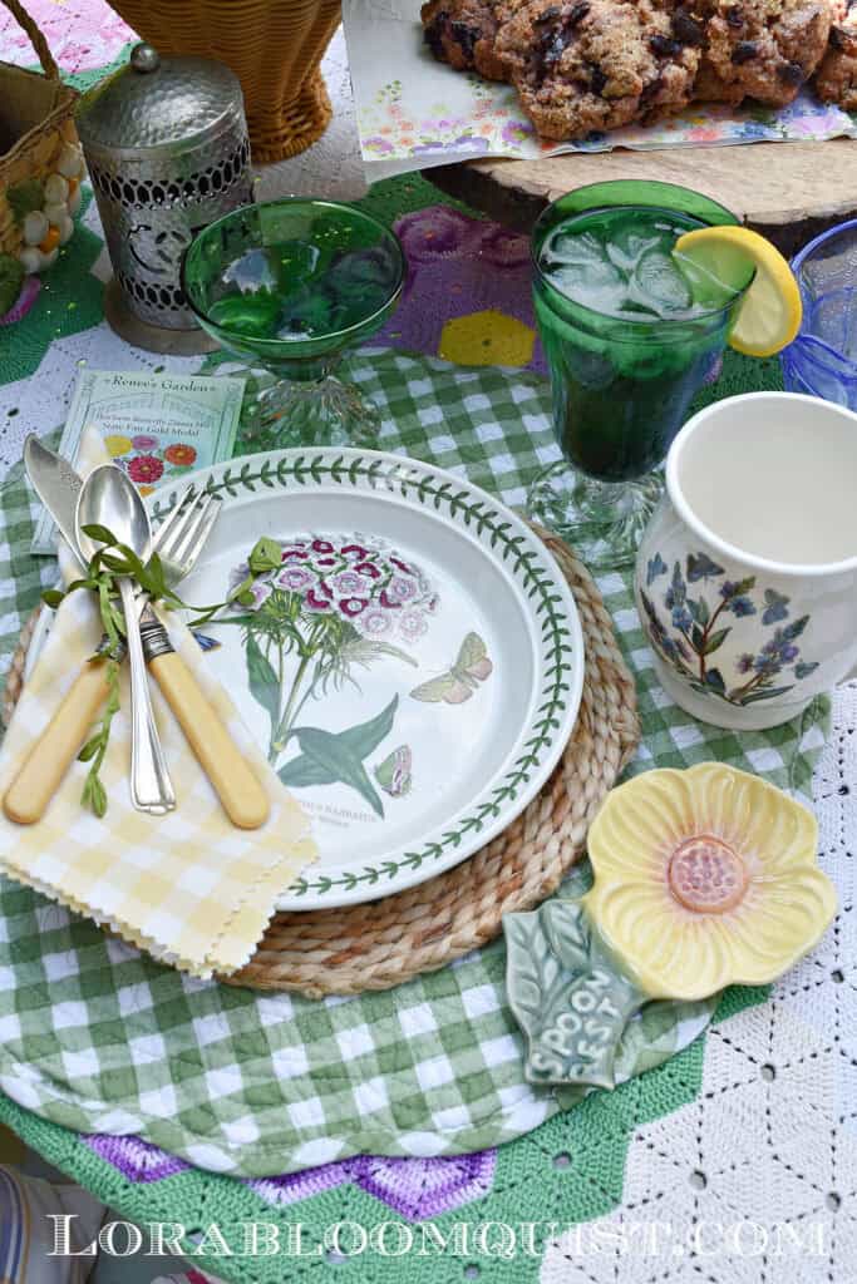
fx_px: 1339
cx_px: 428
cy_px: 642
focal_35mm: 38
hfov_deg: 35.5
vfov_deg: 51.3
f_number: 8
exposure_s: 1/250
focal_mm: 25
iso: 200
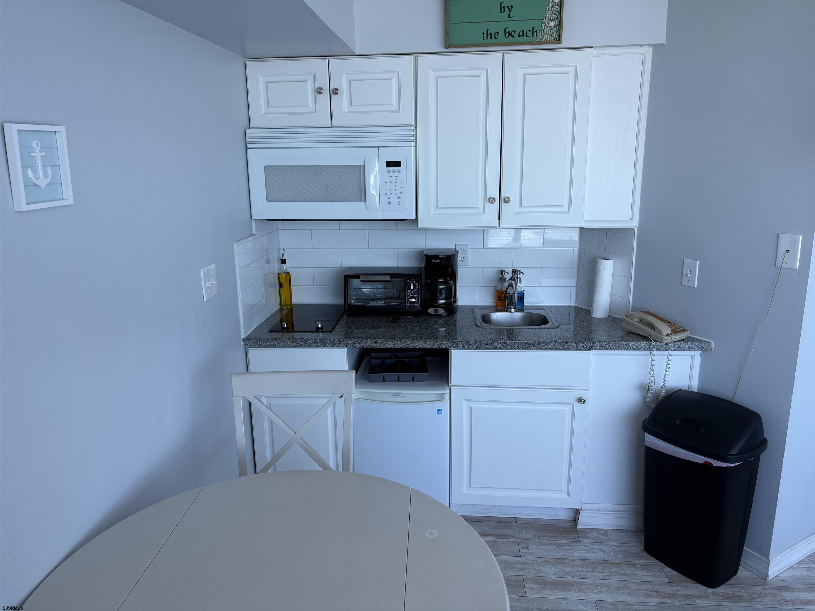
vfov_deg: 53.1
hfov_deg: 67.3
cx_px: 408
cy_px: 306
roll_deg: +2.2
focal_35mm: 26
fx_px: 612
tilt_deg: -12.8
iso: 40
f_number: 1.6
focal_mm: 5.96
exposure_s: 1/166
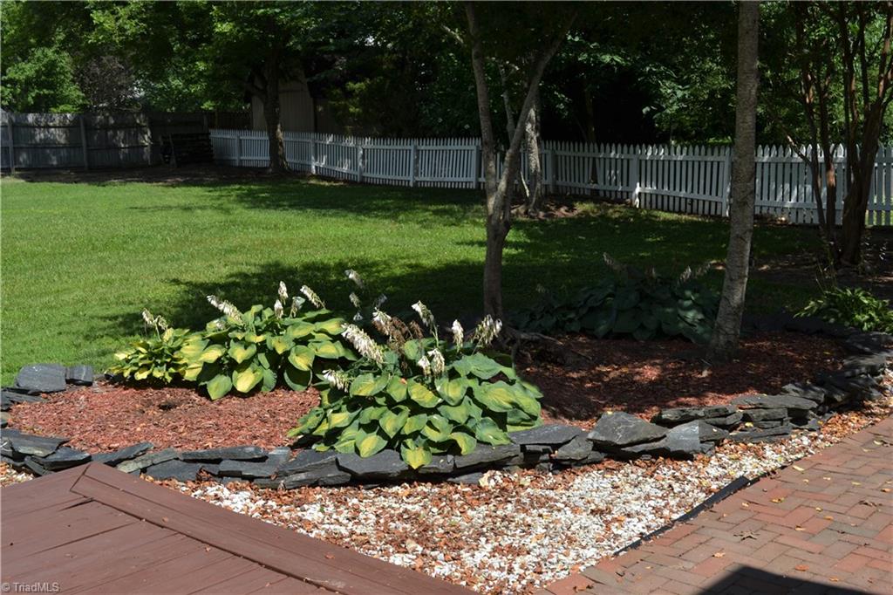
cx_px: 446
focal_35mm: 42
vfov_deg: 31.9
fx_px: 1041
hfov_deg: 46.4
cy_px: 298
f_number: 9
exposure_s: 1/200
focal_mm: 28
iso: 100
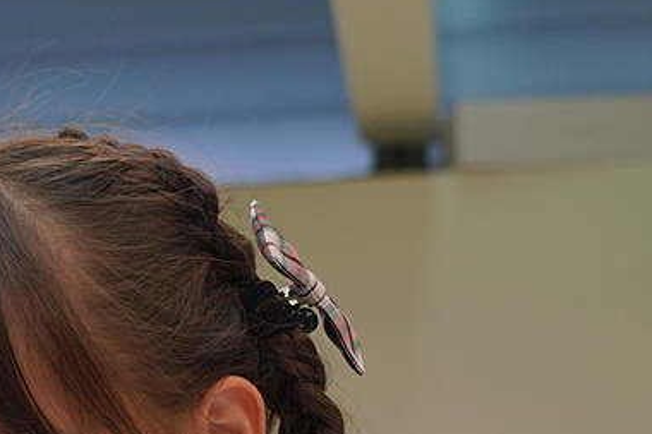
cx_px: -265
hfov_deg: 11.2
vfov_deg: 7.7
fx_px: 3204
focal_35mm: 177
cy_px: 446
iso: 400
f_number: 4
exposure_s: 1/500
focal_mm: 35
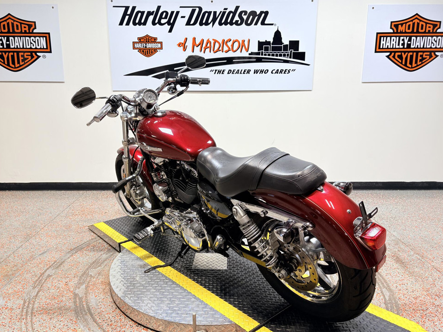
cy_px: 167
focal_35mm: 27
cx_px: 213
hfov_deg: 65.3
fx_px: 345
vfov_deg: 51.3
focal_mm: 5.96
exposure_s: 1/120
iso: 40
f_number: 1.6
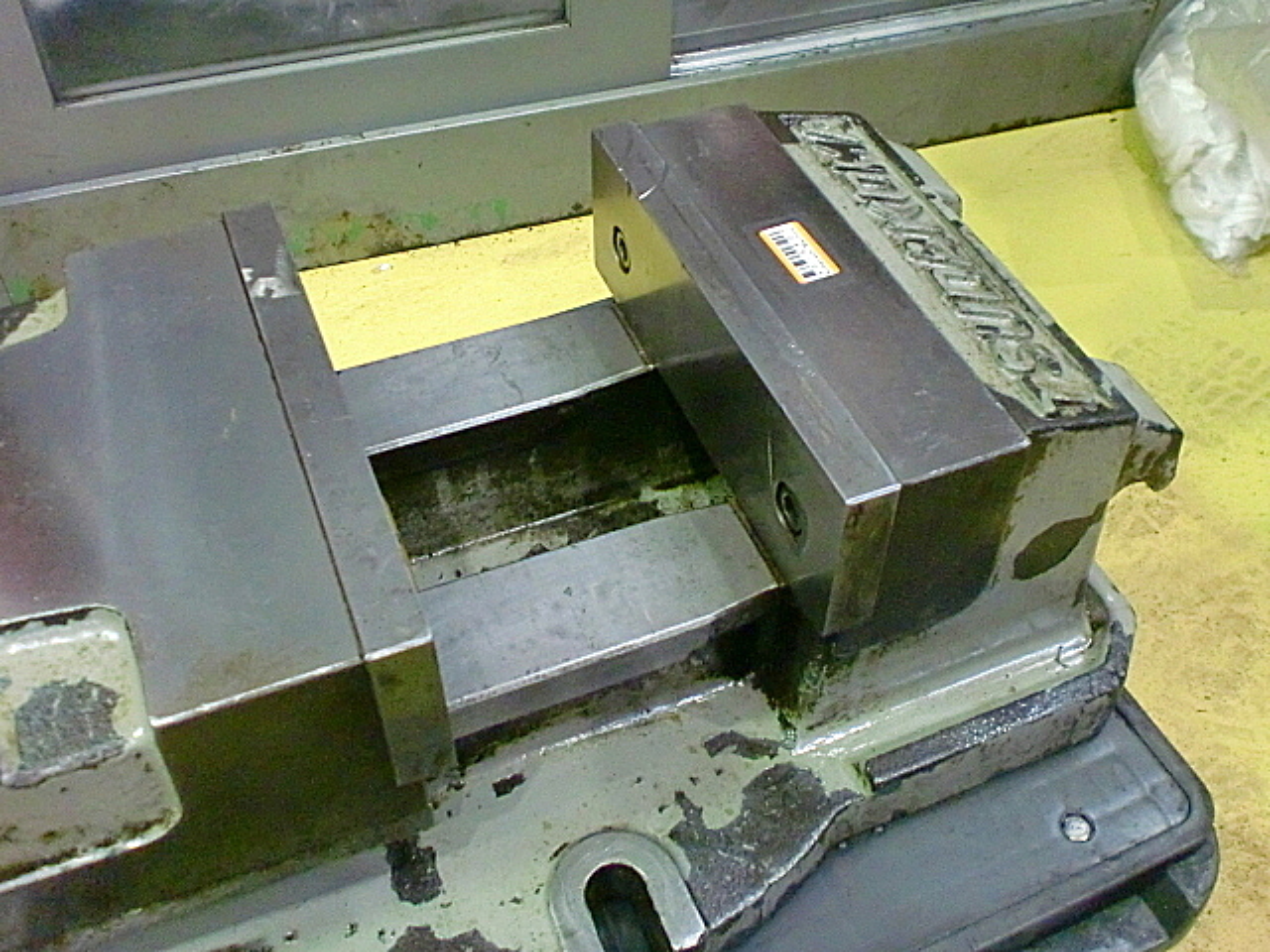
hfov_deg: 52.6
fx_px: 1284
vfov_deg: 40.7
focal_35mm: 35
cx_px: 635
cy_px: 476
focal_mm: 6.3
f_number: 3.1
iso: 1000
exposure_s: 1/60
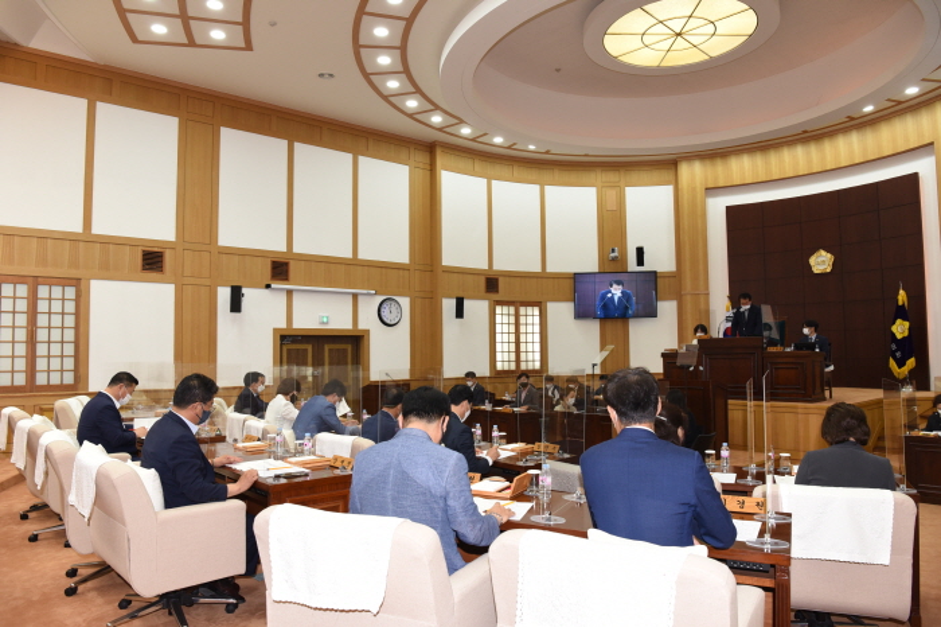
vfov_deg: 53.1
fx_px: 627
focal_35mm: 24
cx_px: 470
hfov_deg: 73.8
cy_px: 314
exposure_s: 1/60
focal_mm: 24
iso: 1250
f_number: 8
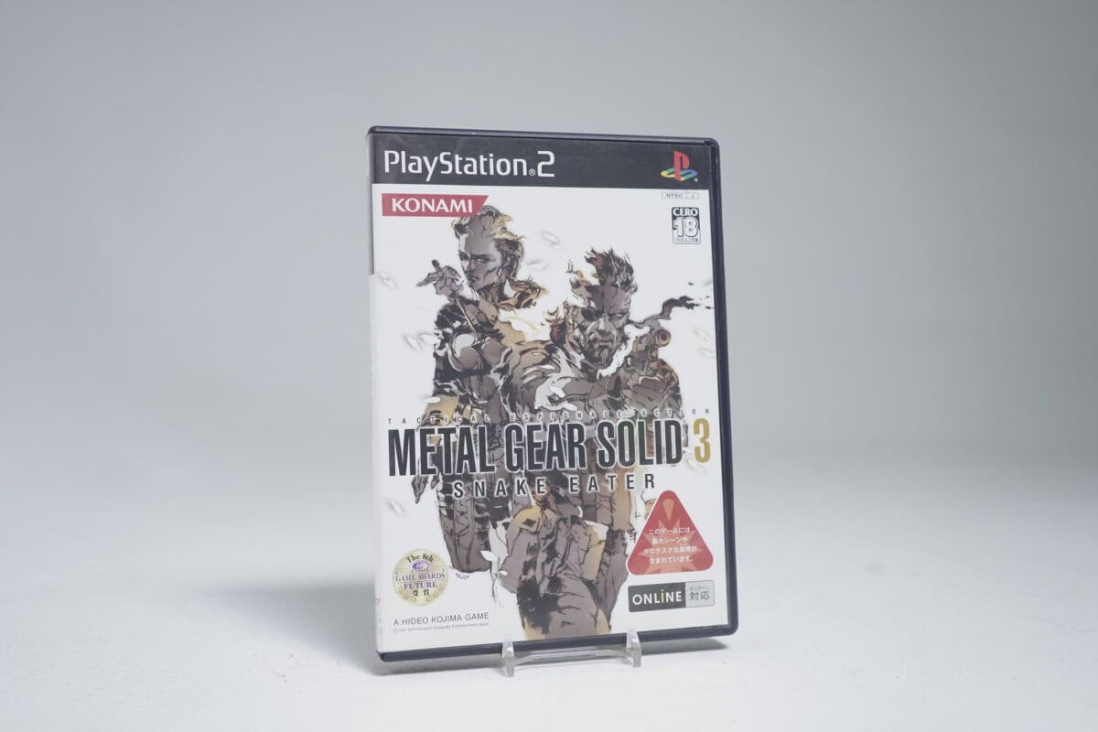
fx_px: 1098
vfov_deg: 36.9
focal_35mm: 36
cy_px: 366
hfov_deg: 53.1
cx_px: 549
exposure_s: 1/25
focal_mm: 36
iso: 640
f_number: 5.6
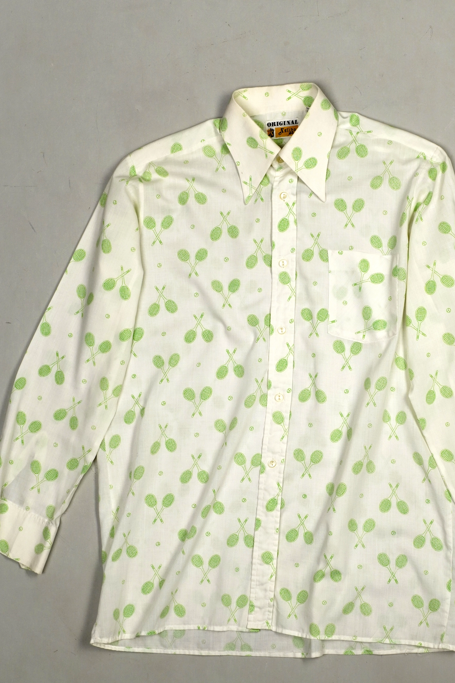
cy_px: 412
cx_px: 286
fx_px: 1213
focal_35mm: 64
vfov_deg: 31.3
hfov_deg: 21.2
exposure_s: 1/100
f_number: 6.3
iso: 400
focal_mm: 32
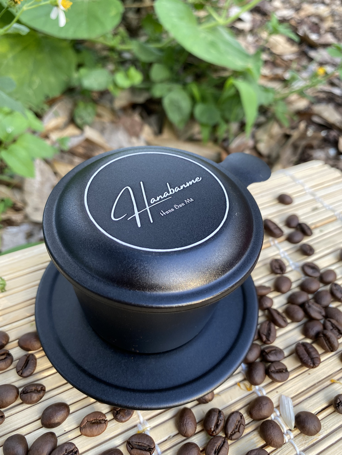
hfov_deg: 53.1
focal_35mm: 26
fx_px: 343
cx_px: 171
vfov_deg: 67.3
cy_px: 228
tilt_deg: -47.0
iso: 125
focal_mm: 4.25
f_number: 1.8
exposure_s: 1/107
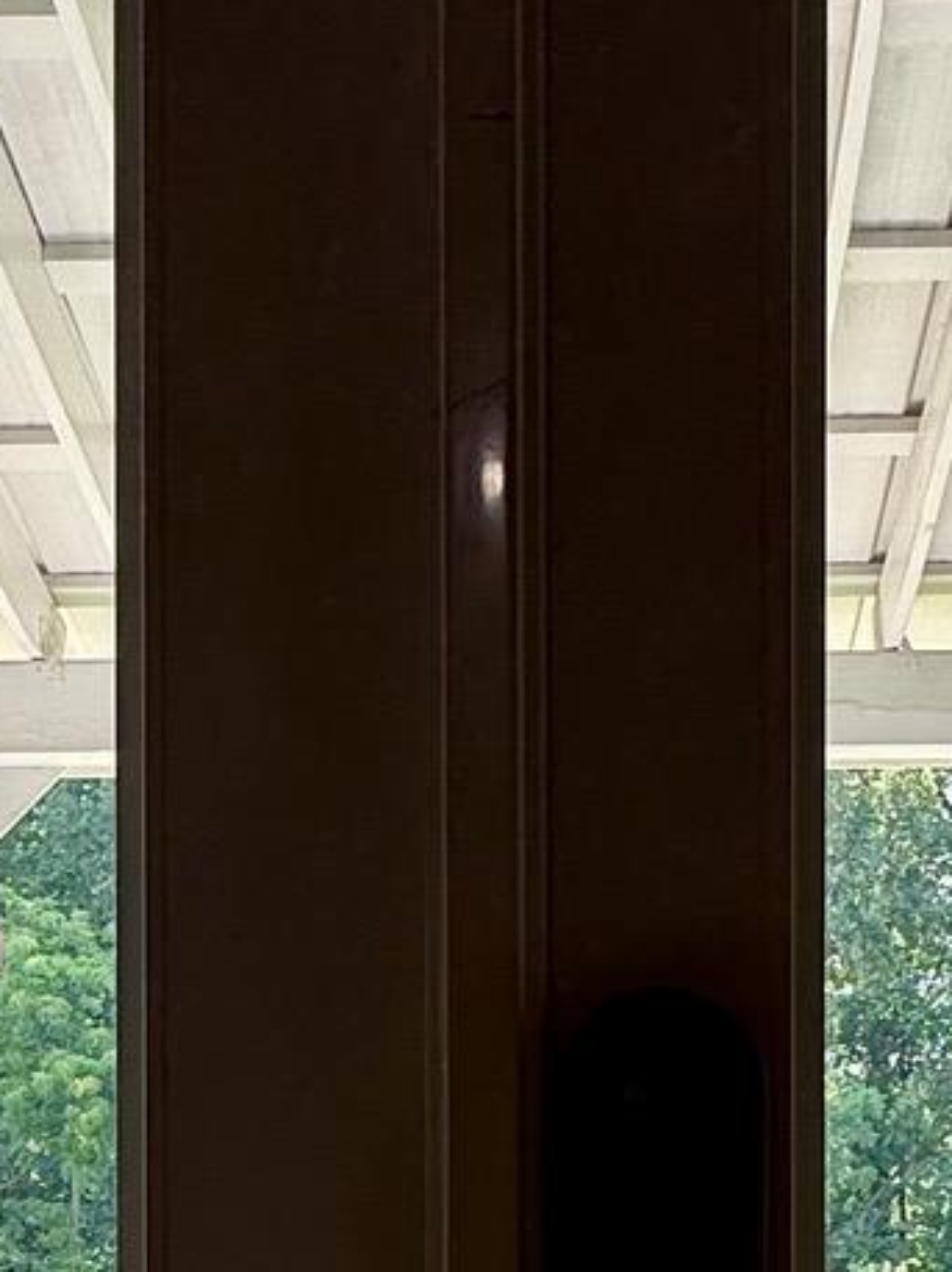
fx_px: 1725
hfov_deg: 30.8
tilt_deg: -1.3
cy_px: 1364
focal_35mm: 47
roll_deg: -0.2
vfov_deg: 35.3
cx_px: 558
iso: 64
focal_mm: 2.22
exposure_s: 1/99
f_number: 2.2
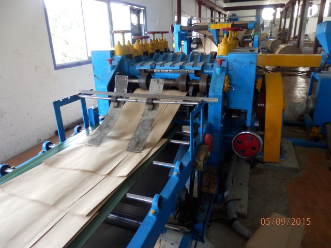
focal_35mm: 25
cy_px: 124
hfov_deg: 69.4
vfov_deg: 54.9
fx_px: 239
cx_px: 166
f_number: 3
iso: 200
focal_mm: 4.5
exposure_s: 1/30
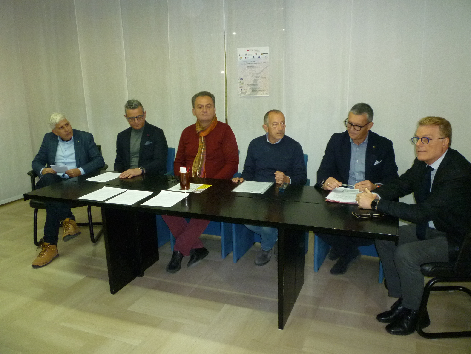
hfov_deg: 61.7
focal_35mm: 29
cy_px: 177
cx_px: 236
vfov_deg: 48.2
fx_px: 395
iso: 320
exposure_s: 1/30
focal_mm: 5.2
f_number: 3.3
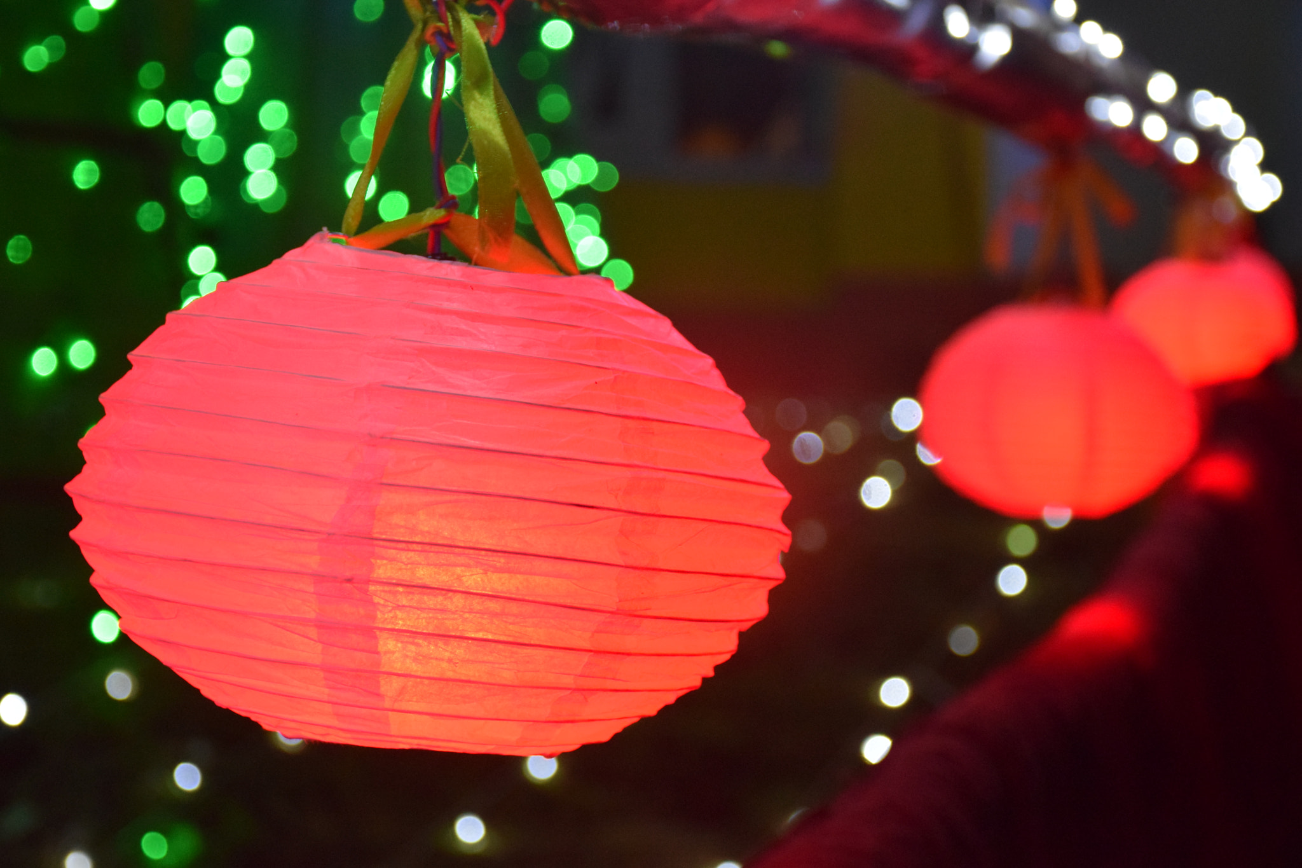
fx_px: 2604
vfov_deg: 18.9
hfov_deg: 28.1
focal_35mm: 72
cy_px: 434
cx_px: 651
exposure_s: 1/60
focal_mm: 48
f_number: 4.5
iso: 2500
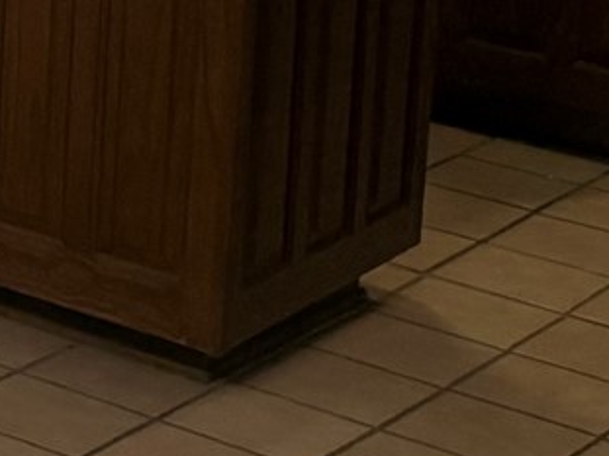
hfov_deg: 10.5
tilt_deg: -8.6
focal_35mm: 158
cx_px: -920
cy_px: -360
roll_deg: -0.2
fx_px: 2779
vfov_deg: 9.0
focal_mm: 6.76
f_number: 1.78
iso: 400
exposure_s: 1/120
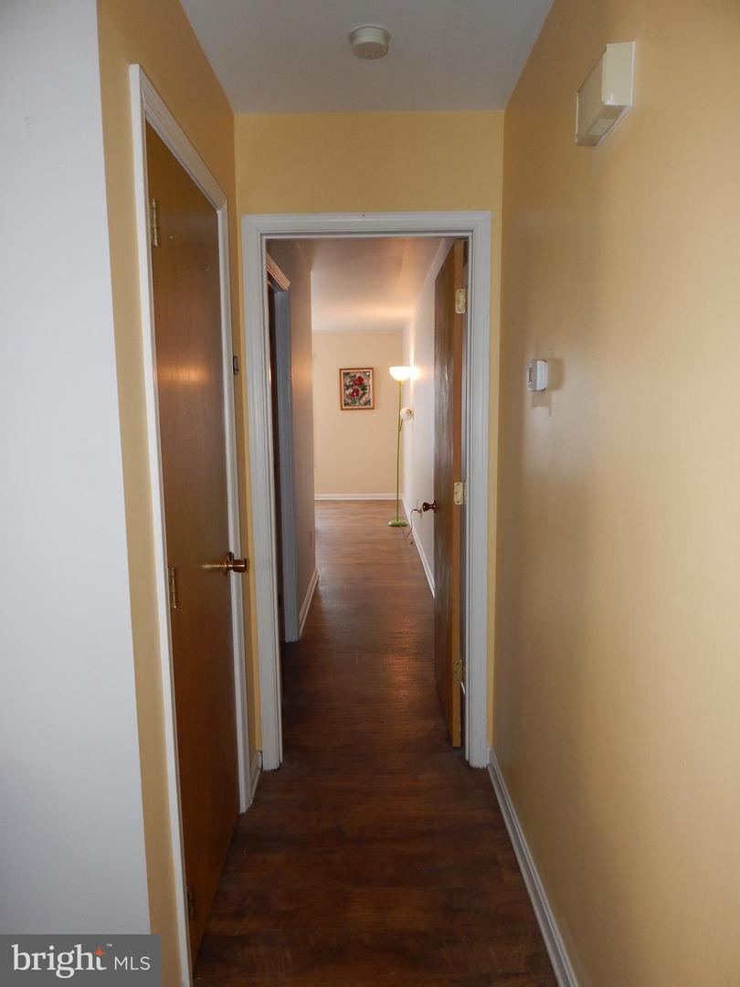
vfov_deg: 76.4
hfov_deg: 61.1
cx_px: 370
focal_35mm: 22
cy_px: 494
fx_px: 627
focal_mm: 4
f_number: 3
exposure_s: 1/30
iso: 200
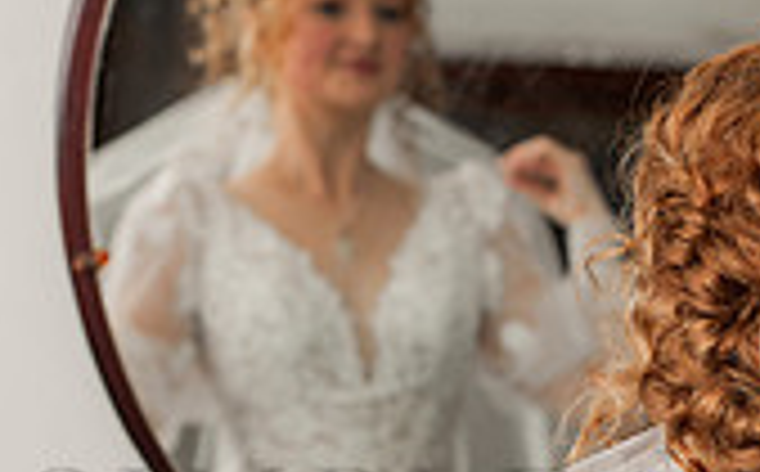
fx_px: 2812
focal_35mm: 136
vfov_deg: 9.4
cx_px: 639
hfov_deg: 15.3
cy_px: 593
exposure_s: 1/250
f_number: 4
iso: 250
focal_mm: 50
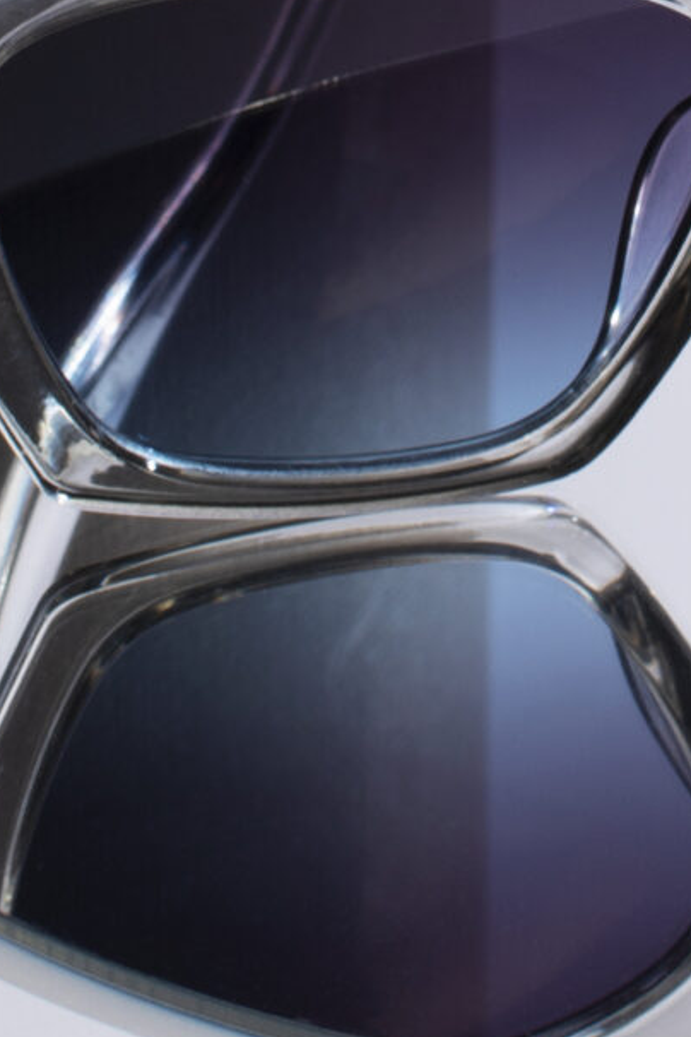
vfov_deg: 9.0
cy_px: -306
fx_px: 6449
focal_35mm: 224
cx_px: 629
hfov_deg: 6.1
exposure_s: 1/100
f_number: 10
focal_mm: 35
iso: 125
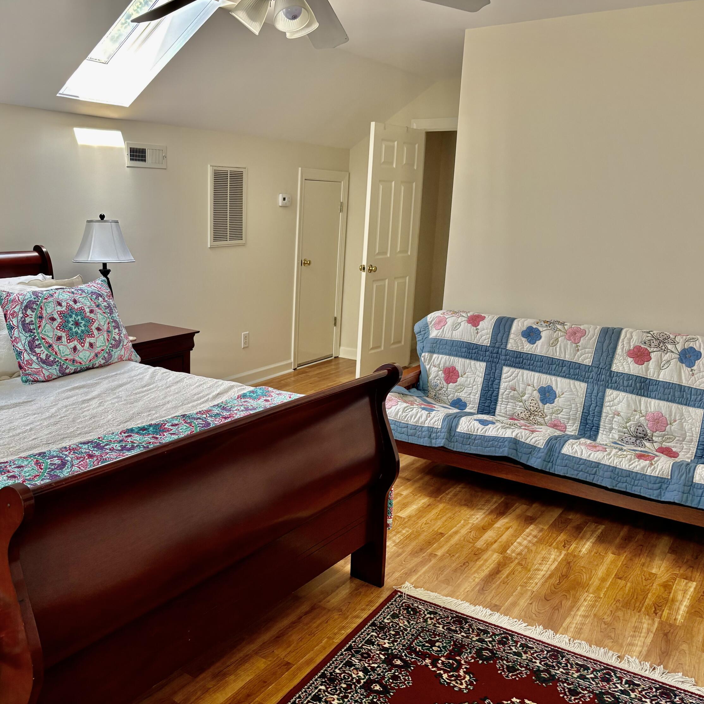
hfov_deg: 51.9
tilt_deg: -11.4
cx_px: 257
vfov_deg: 52.5
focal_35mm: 31
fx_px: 713
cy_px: 349
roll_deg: -1.1
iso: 100
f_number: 1.6
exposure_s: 1/121
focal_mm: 5.96
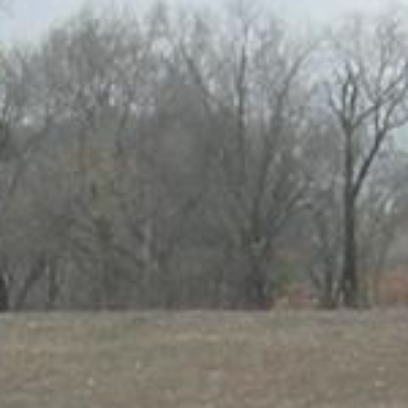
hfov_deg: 5.1
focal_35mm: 340
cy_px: 759
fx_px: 4534
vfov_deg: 5.1
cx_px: -299
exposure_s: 1/91.8
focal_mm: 7.5
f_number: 4.3
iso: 64
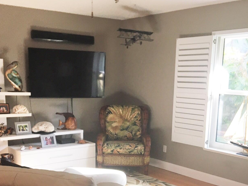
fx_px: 344
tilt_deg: -12.3
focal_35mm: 48
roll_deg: -1.1
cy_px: 152
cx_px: 125
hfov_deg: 39.6
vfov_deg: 29.5
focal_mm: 4.15
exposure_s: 1/30
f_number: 2.2
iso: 40
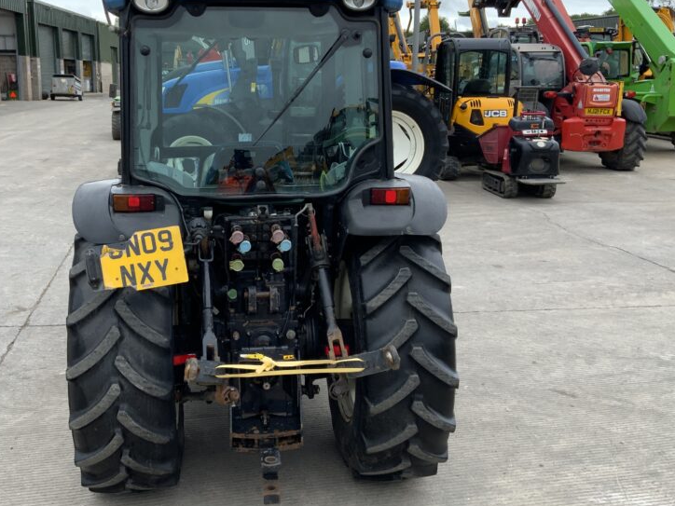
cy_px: 236
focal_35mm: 41
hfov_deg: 45.6
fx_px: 799
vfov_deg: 35.1
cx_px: 289
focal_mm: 3
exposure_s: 1/122
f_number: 1.8
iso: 20
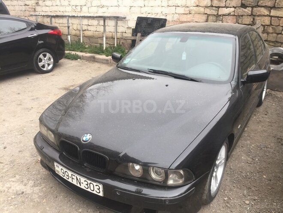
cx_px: 142
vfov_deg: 48.2
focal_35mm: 29
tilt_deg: -21.5
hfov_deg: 61.7
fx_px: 237
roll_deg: -0.4
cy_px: 106
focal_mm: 4.15
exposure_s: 1/142
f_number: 2.2
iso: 32
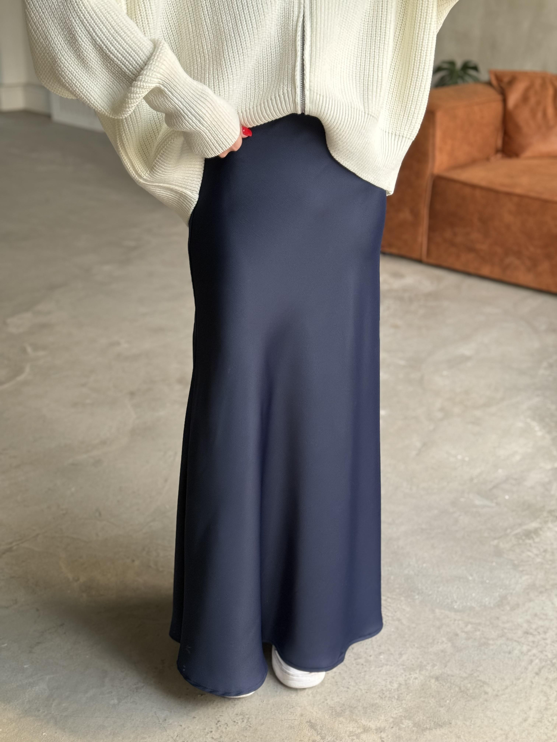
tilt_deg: -44.8
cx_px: 278
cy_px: 371
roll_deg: +0.0
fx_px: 1030
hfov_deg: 30.3
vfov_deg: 39.7
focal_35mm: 48
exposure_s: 1/60
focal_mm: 6.76
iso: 200
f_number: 1.78
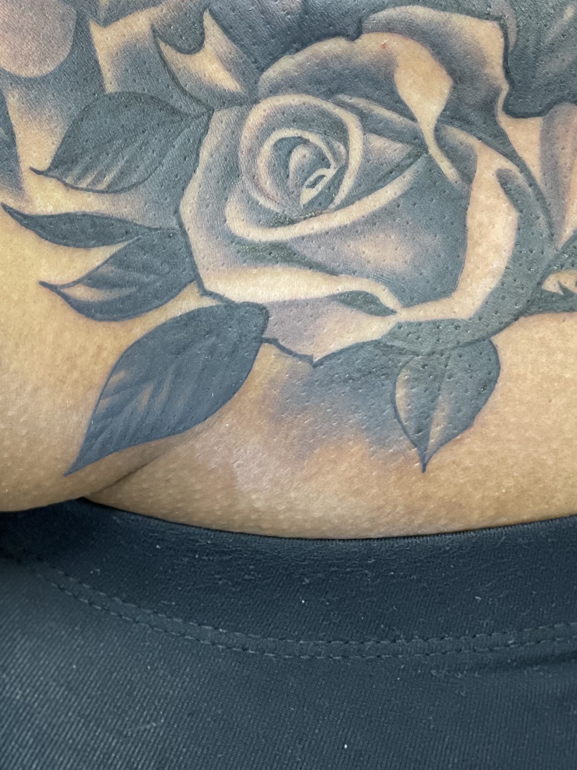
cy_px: 102
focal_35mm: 116
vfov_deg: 16.8
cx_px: 133
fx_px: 2579
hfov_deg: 12.7
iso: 125
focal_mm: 7.5
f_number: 2.2
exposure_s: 1/40
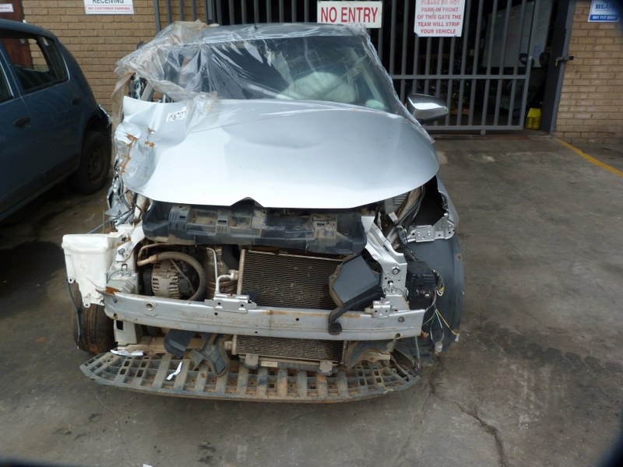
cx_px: 312
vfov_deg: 54.9
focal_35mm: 25
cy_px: 234
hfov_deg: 69.4
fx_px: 450
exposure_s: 1/125
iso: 80
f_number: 4
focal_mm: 4.5
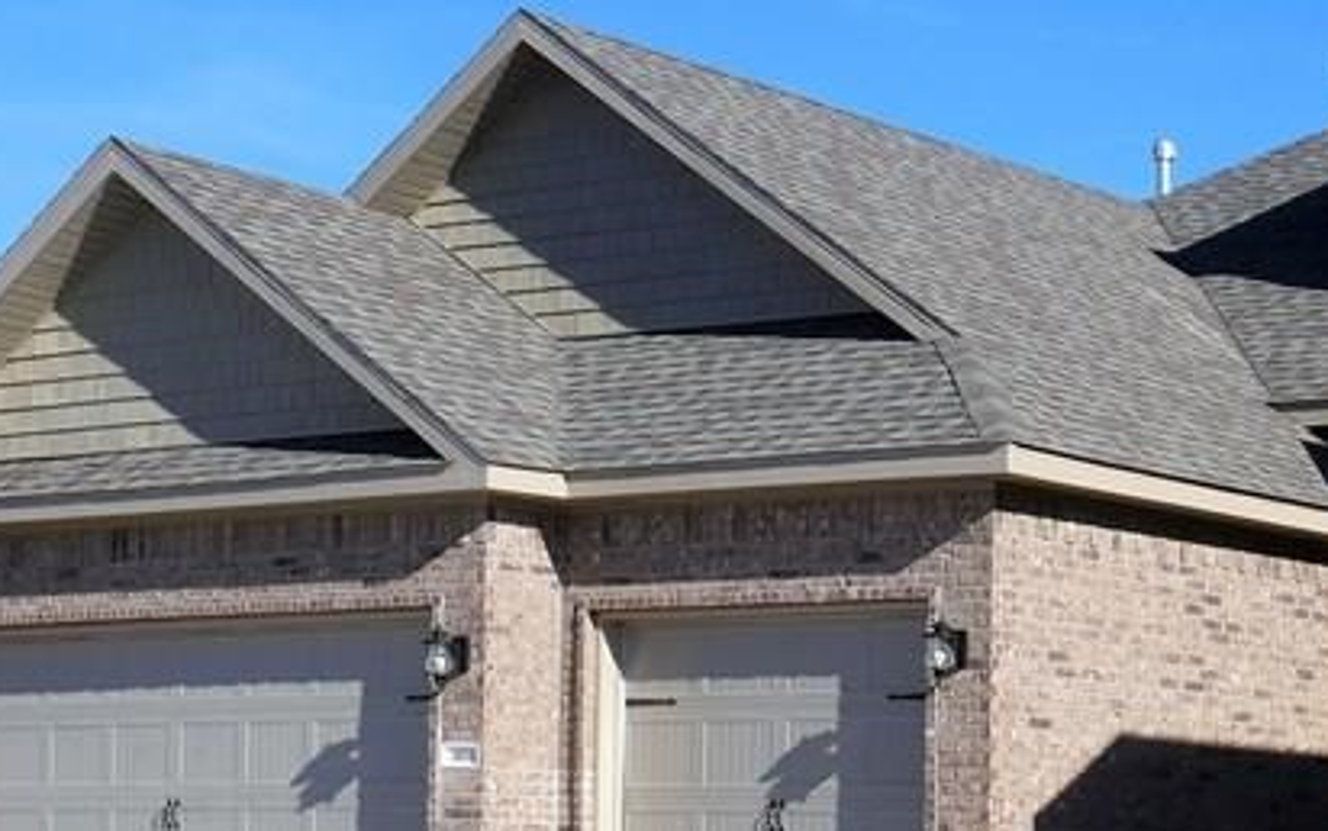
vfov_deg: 12.9
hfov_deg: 20.0
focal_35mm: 100
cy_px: 850
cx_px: 1423
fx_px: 3621
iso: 200
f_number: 9
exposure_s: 1/500
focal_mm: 19
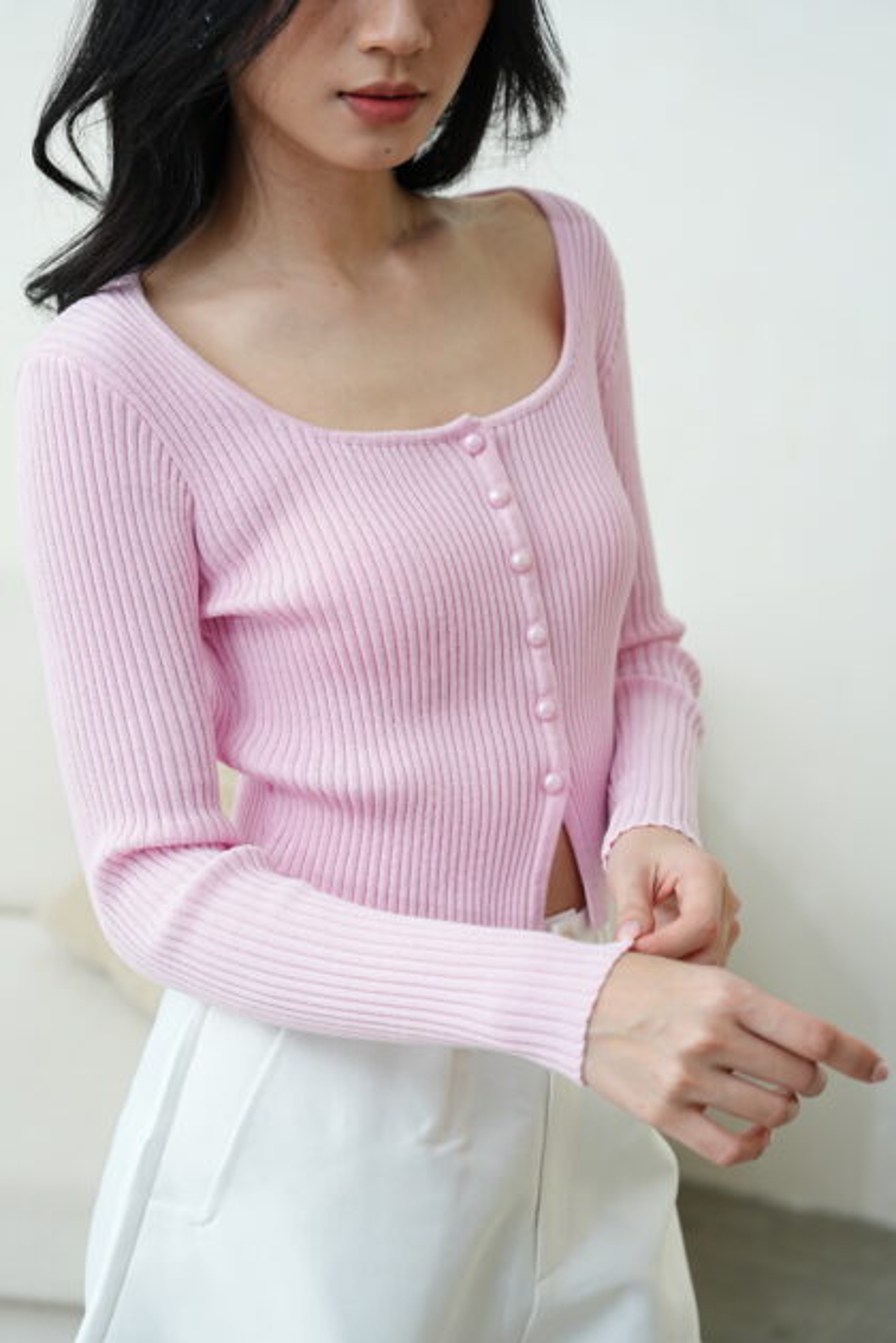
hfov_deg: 19.5
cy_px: 672
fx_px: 2613
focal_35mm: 70
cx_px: 448
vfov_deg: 28.8
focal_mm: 70
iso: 500
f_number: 4
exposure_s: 1/160
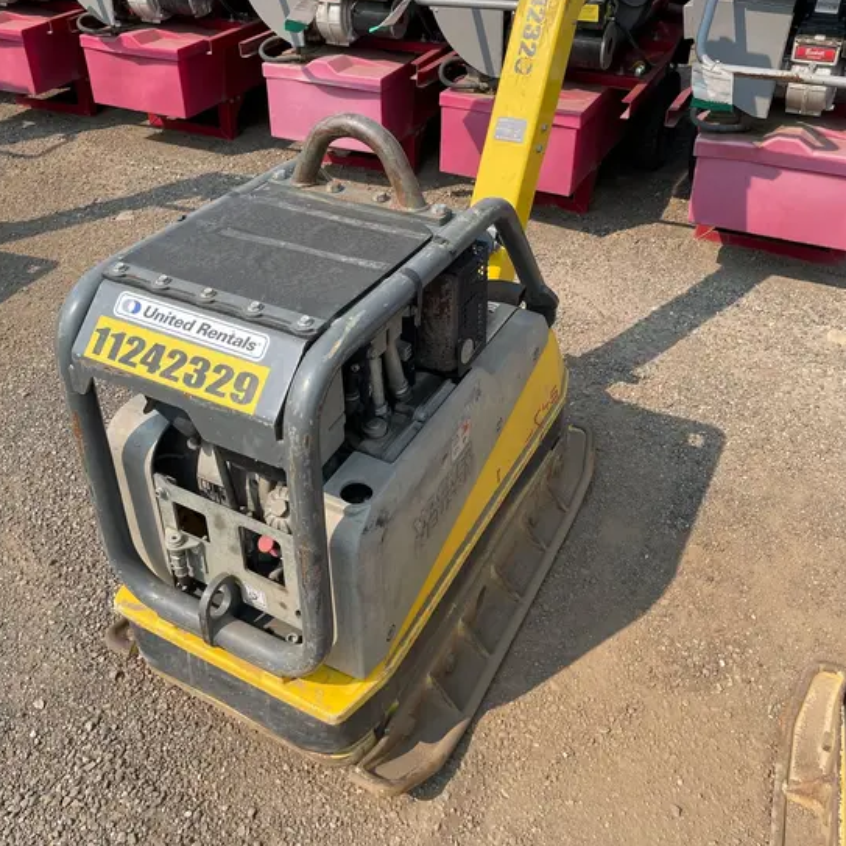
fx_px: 857
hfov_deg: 52.5
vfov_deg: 51.6
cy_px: 289
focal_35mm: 31
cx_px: 419
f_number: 1.6
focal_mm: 4.2
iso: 32
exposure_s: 1/2212
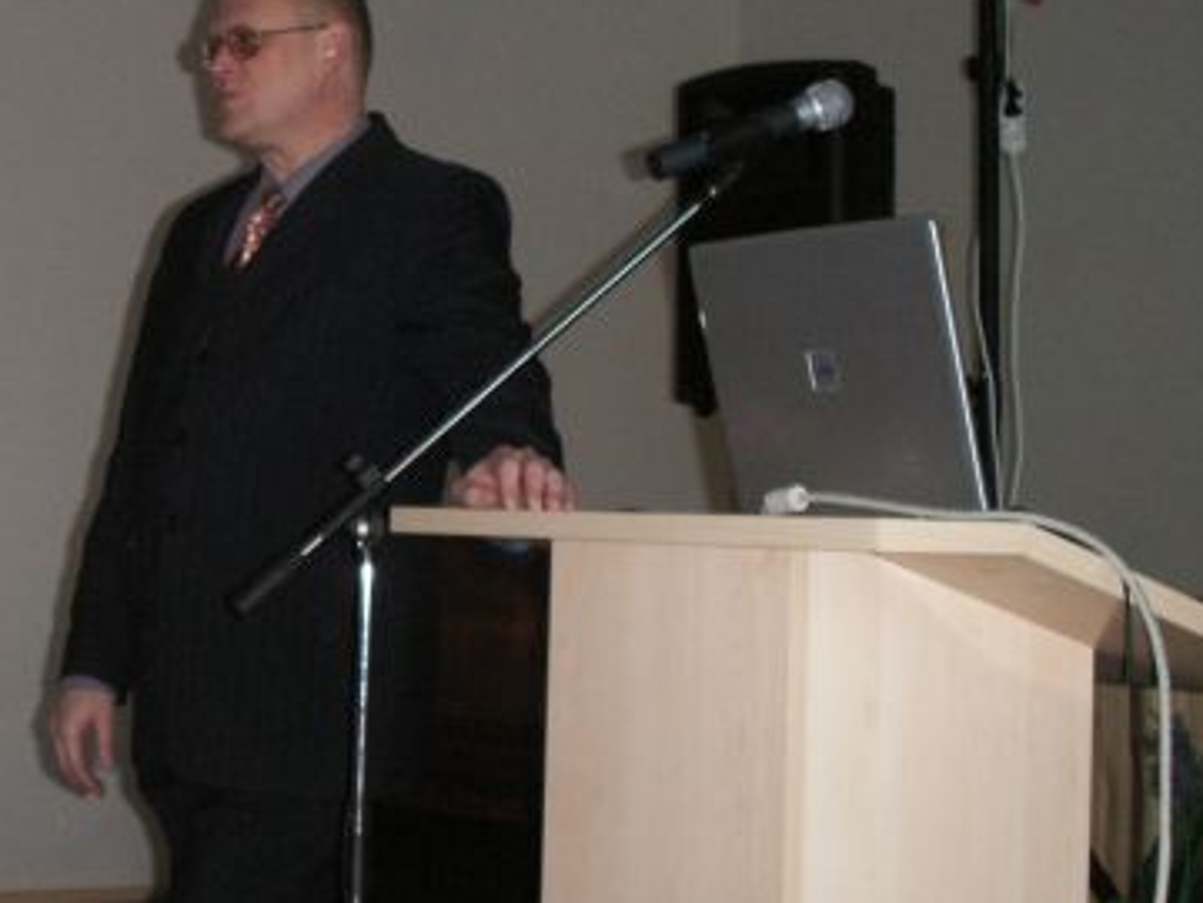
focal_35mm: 72
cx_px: 307
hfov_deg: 26.7
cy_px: 269
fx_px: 2502
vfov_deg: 20.3
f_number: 3.5
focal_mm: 7.7
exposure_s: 1/40
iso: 160
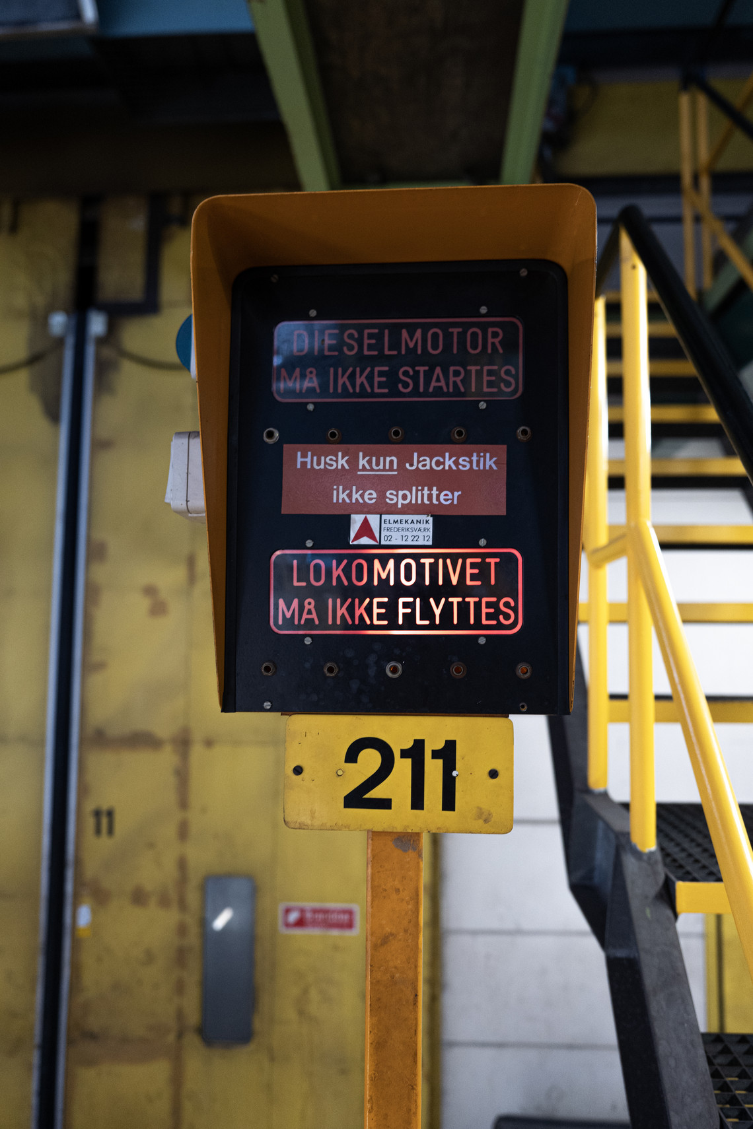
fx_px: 878
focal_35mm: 28
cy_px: 564
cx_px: 376
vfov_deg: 65.5
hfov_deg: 46.4
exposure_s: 1/125
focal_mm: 28
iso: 800
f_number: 3.2
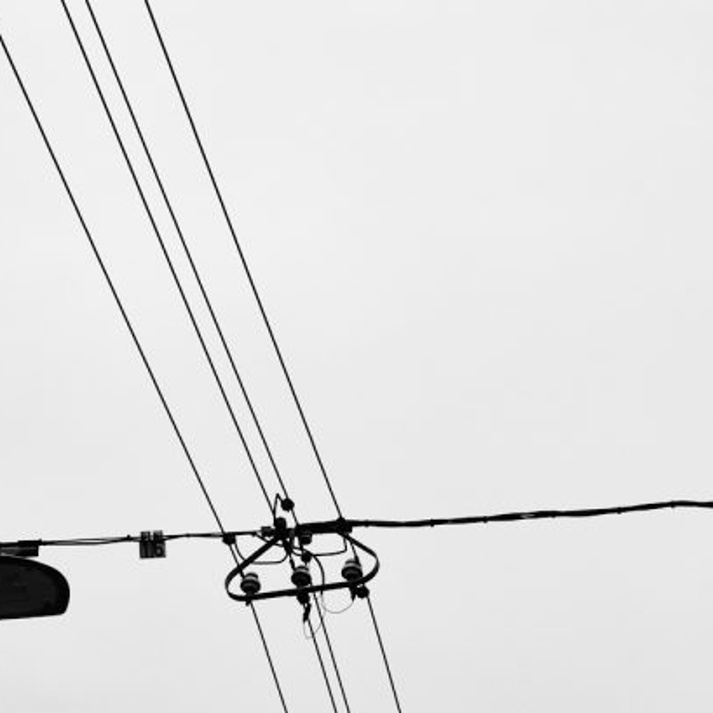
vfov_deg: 11.0
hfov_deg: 11.0
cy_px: 216
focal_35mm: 159
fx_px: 3705
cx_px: 452
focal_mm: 85
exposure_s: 1/640
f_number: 8
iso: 200
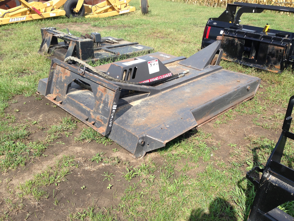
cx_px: 147
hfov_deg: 55.4
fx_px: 280
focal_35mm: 33
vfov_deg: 42.9
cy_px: 110
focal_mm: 4.13
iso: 50
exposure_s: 1/968
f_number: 2.4
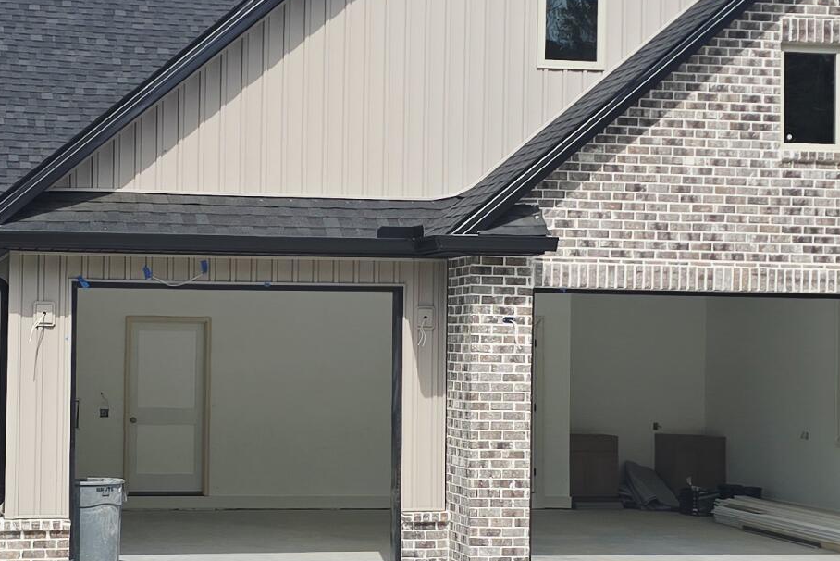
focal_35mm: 79
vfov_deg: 17.3
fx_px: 1844
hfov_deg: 25.5
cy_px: 291
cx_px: 267
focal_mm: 6.3
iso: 12
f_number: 1.7
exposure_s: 1/1084
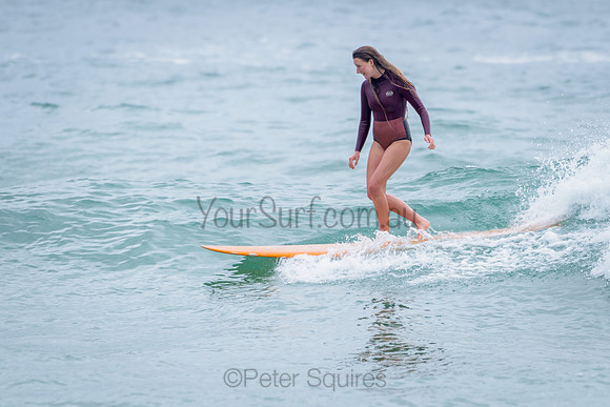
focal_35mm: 540
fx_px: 9146
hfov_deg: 3.8
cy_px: 224
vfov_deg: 2.5
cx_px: 349
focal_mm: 440
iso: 360
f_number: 5.6
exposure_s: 1/1250
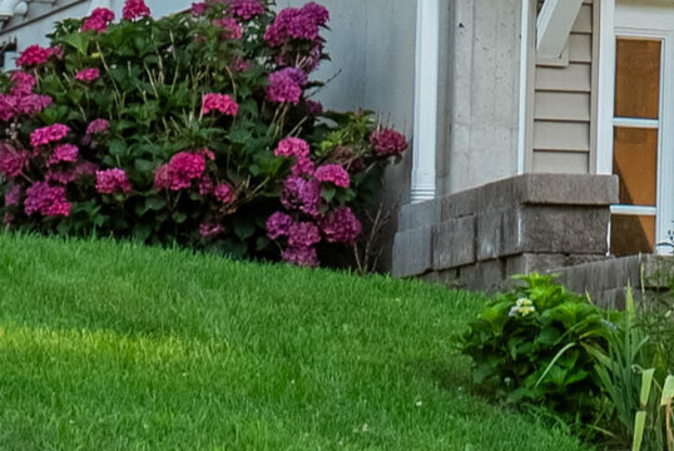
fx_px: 4386
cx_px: 1122
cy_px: -502
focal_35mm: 234
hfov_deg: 8.5
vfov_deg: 5.7
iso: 640
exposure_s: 1/1250
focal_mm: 41
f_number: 6.3
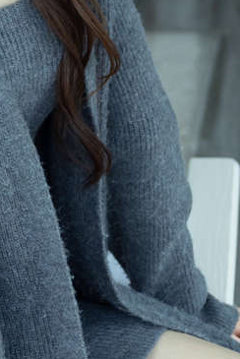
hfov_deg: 7.2
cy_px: 242
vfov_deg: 10.7
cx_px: 90
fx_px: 1916
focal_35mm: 192
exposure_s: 1/400
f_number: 2.8
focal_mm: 33
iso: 400
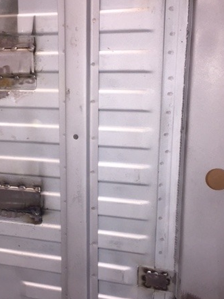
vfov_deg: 44.8
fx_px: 363
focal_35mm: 42
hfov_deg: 34.0
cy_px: 139
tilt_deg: -10.0
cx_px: 74
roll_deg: +1.3
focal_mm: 4.15
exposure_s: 1/30
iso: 125
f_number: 2.2
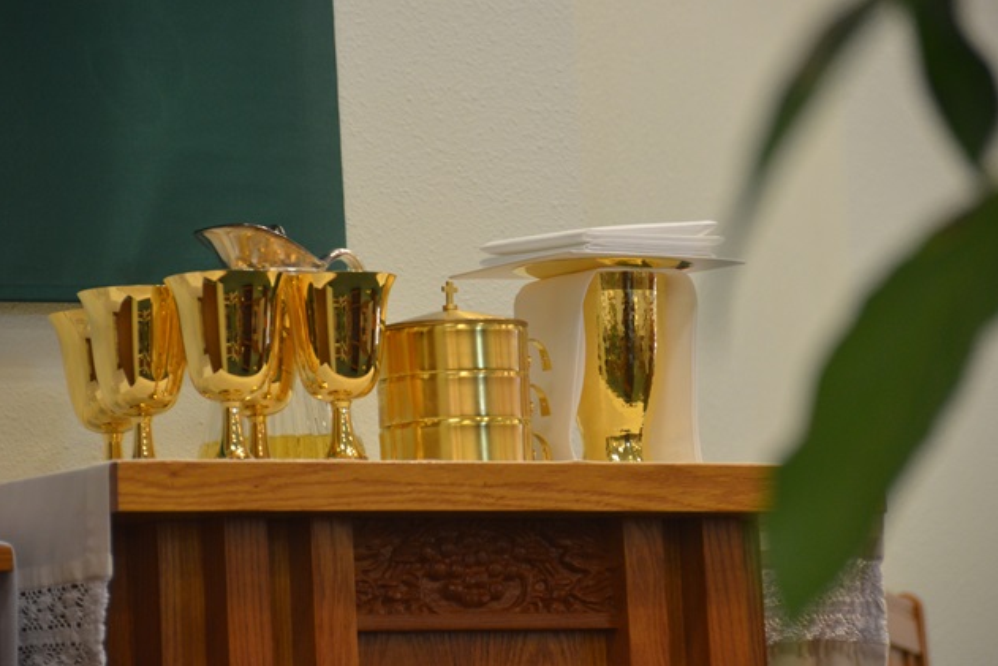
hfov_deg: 8.0
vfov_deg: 5.3
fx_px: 7154
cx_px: 505
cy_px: 334
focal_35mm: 258
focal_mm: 170
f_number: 5.6
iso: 1600
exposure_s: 1/30
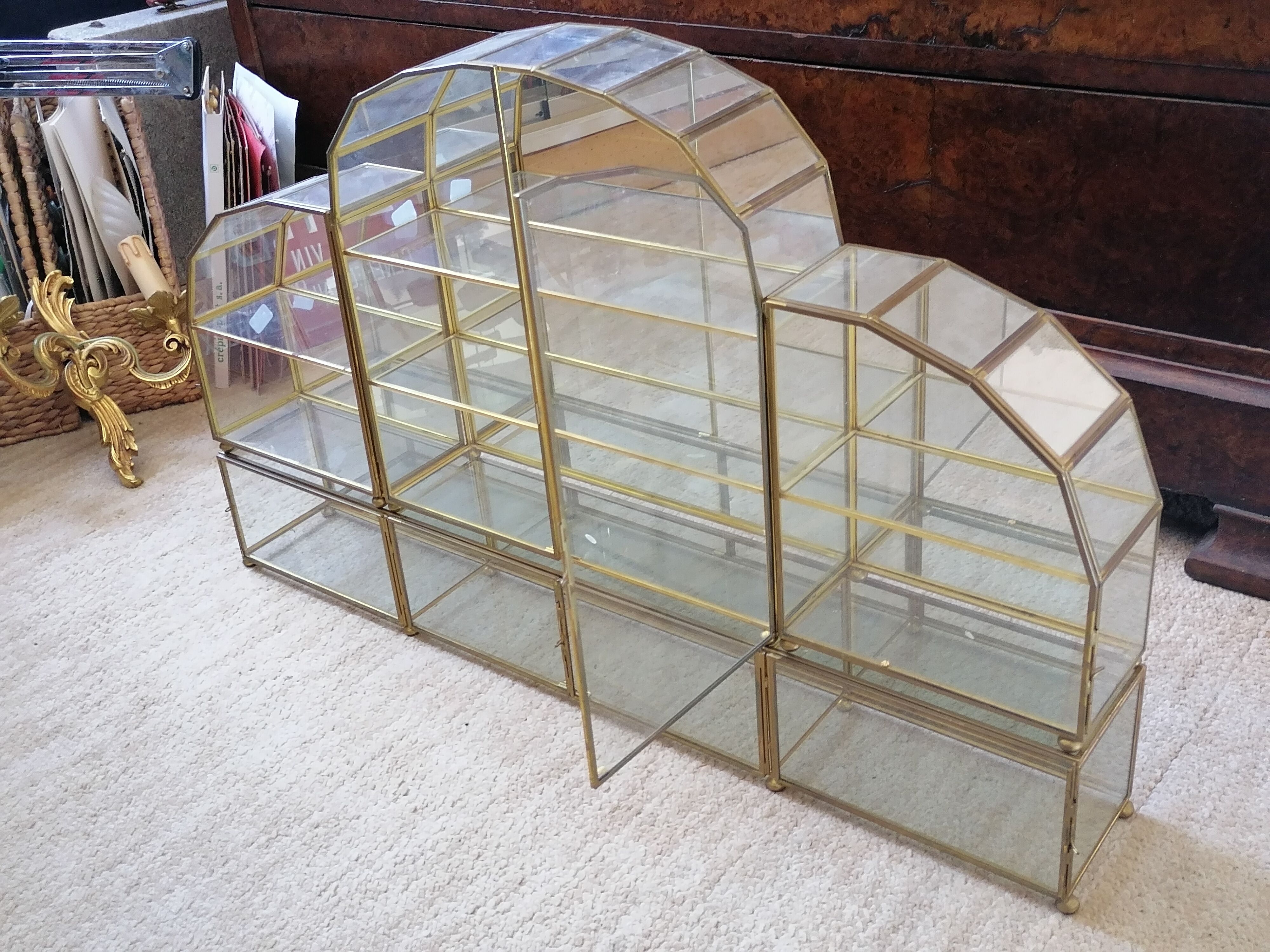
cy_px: 476
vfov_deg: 37.7
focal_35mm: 38
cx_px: 635
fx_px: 1394
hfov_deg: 49.0
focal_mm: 5.4
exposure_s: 1/25
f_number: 1.8
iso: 400
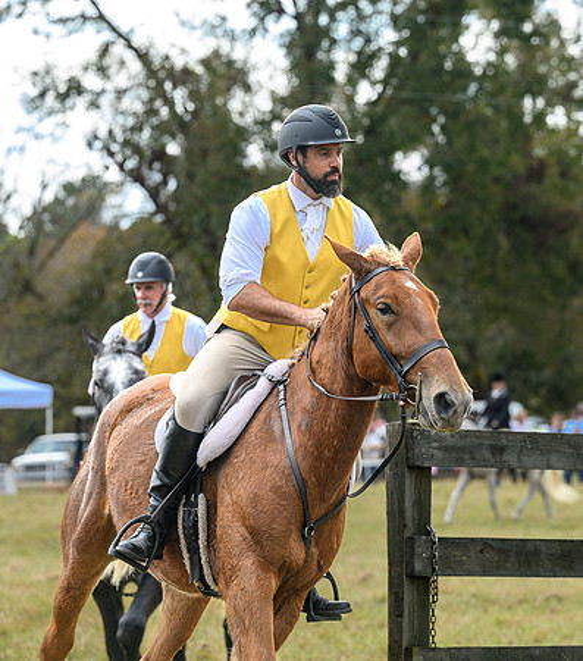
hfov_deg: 9.8
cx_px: 312
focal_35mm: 167
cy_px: 291
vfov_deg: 11.1
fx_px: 3395
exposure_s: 1/1000
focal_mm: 110
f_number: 3.5
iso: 640
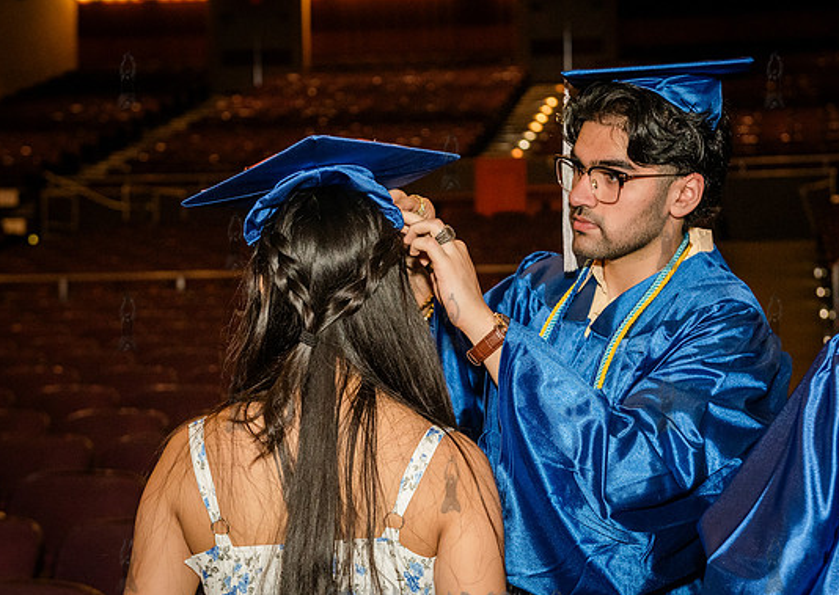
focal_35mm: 74
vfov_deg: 19.2
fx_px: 1760
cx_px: 433
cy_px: 302
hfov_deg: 26.8
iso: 4000
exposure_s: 1/200
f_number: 4
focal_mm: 56
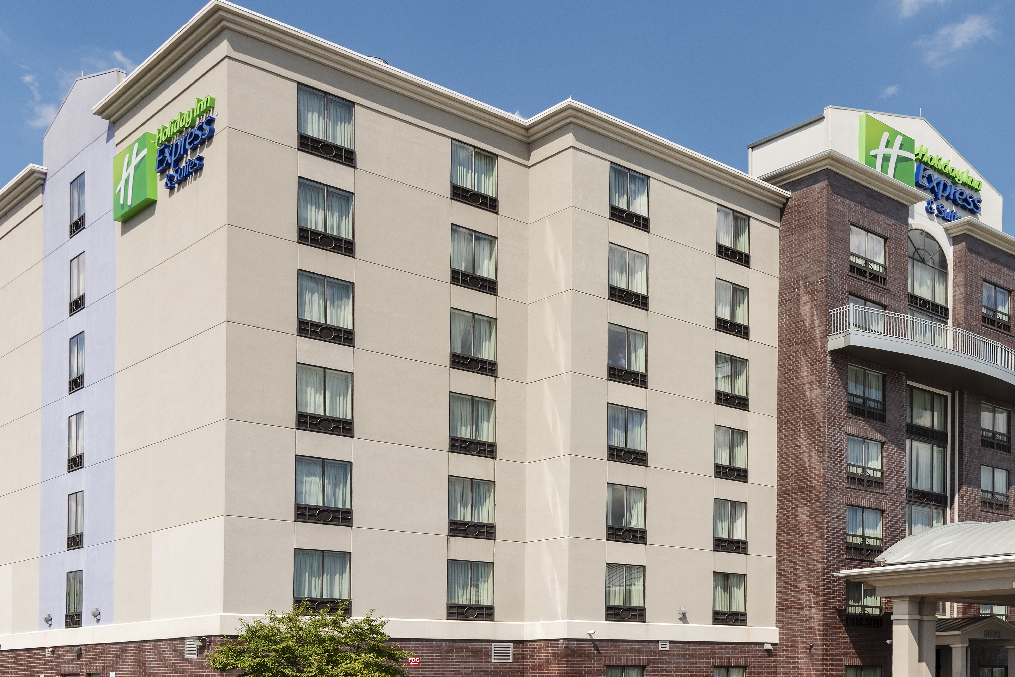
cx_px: 696
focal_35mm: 36
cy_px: 241
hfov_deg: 51.9
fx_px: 1015
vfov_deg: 36.6
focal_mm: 24
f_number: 8
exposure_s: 1/400
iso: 100
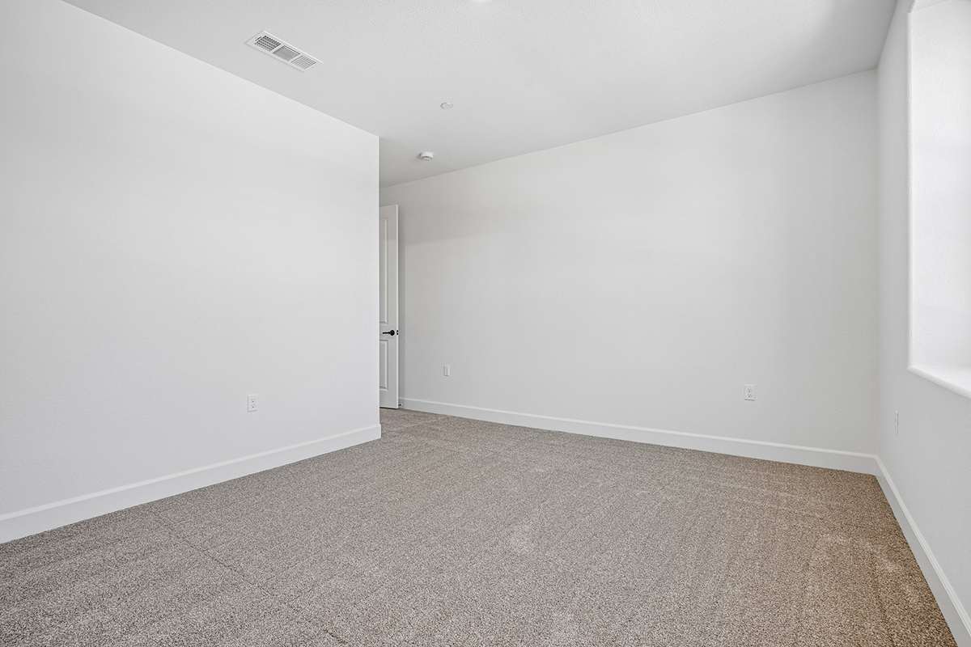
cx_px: 486
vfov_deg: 70.4
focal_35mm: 17
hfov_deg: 93.3
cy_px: 324
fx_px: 458
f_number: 8
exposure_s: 1/30
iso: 400
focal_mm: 17
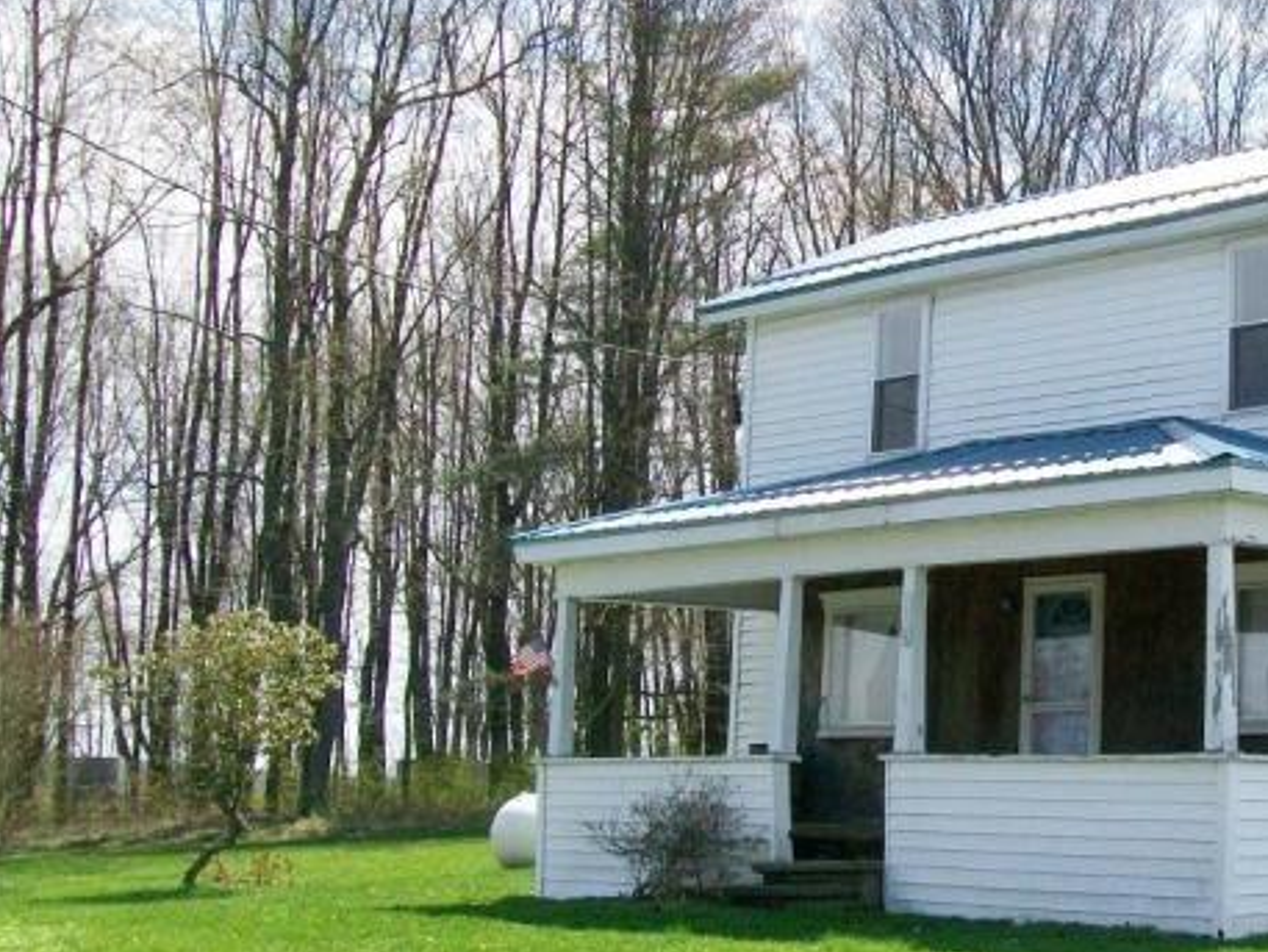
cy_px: 508
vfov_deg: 23.3
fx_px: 2308
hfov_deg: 29.6
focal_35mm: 63
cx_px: 1107
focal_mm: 6
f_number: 4.8
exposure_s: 1/400
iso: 64
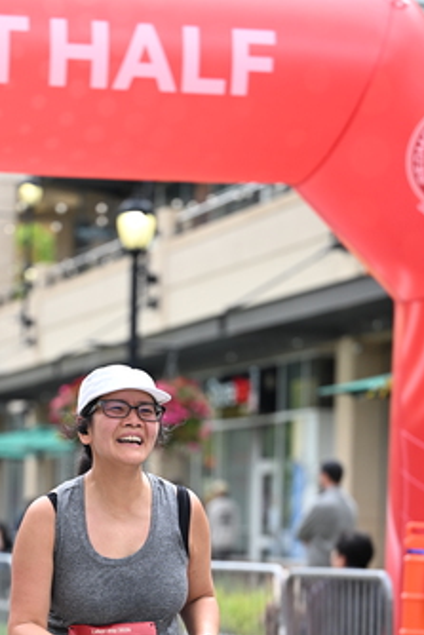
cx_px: 136
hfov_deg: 10.2
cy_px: 500
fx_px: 2382
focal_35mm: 135
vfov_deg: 15.1
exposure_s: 1/2000
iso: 640
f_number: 2.8
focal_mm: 82
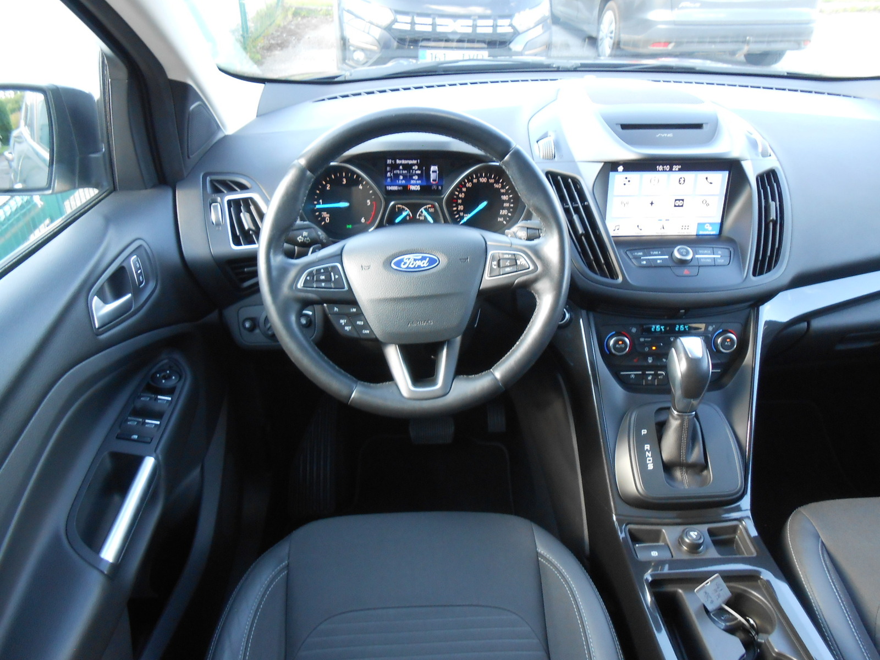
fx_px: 661
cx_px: 440
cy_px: 330
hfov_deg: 67.3
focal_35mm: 26
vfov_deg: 53.1
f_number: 3.5
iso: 200
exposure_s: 1/30
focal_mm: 4.6
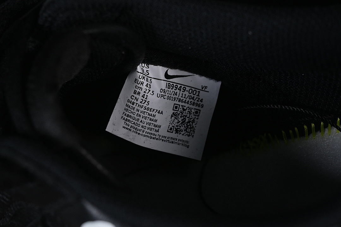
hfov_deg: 27.0
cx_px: 170
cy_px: 114
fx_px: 710
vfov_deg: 18.2
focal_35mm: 75
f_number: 6.3
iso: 160
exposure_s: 1/60
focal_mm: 50
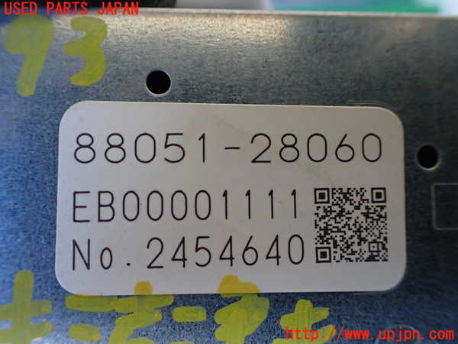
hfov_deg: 60.0
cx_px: 229
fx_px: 397
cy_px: 172
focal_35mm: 30
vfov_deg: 46.8
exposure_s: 1/125
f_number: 2.3
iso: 500
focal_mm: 5.4
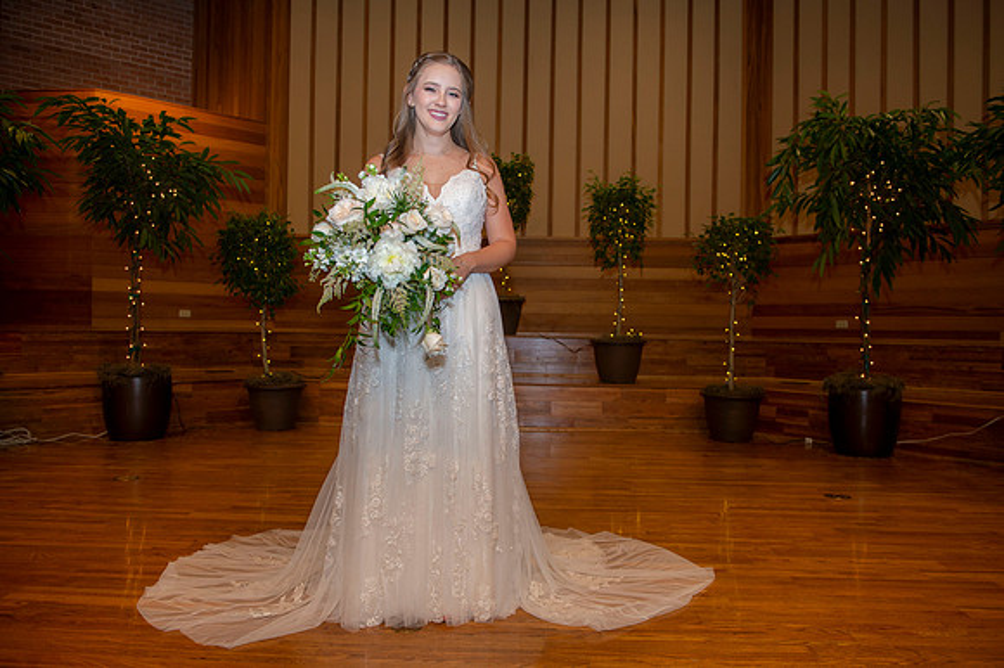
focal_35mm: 28
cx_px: 502
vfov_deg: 46.4
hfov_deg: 65.5
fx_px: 780
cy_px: 334
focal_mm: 28
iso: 640
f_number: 4
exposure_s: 1/160
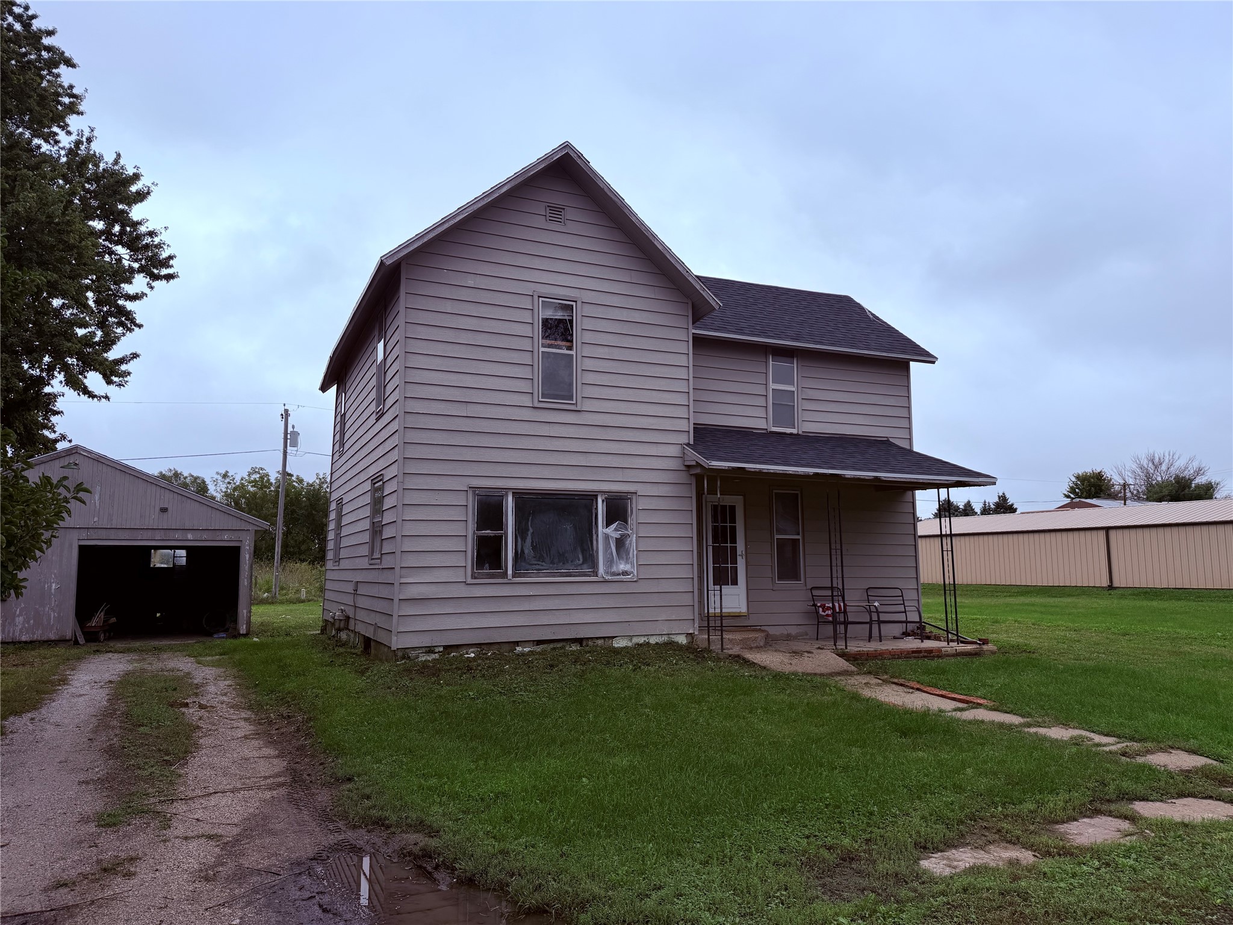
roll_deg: +0.2
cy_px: 462
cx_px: 616
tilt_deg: +5.2
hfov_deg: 71.6
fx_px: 855
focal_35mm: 24
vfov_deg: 56.8
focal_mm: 6.76
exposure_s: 1/2370
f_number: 1.78
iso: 80
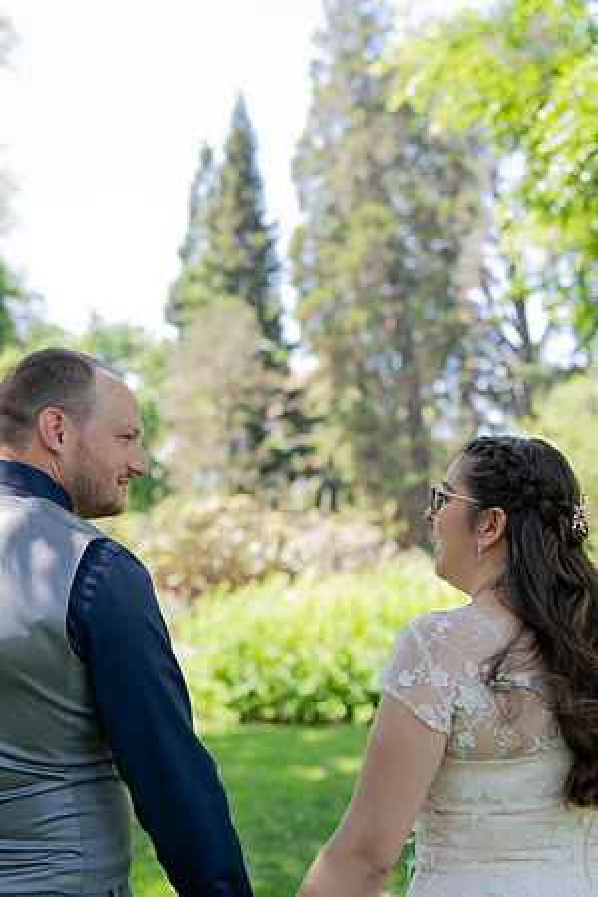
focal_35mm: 48
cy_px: 448
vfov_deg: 41.1
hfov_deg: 28.1
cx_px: 299
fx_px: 1196
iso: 250
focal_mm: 48
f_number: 2.8
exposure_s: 1/320
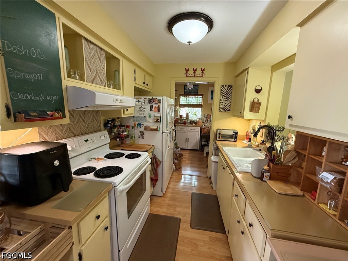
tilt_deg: -8.3
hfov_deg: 102.1
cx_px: 174
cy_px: 130
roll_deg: -1.6
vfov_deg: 85.7
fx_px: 141
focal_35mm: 14
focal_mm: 2.22
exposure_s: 1/60
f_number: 2.2
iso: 500
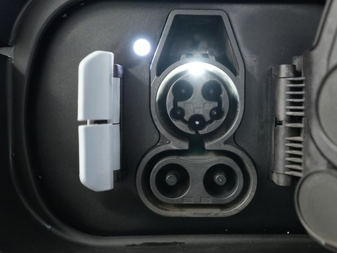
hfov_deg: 53.7
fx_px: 331
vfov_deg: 41.8
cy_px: 118
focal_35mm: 34
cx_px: 196
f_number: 2.8
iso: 4000
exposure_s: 1/60
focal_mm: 28
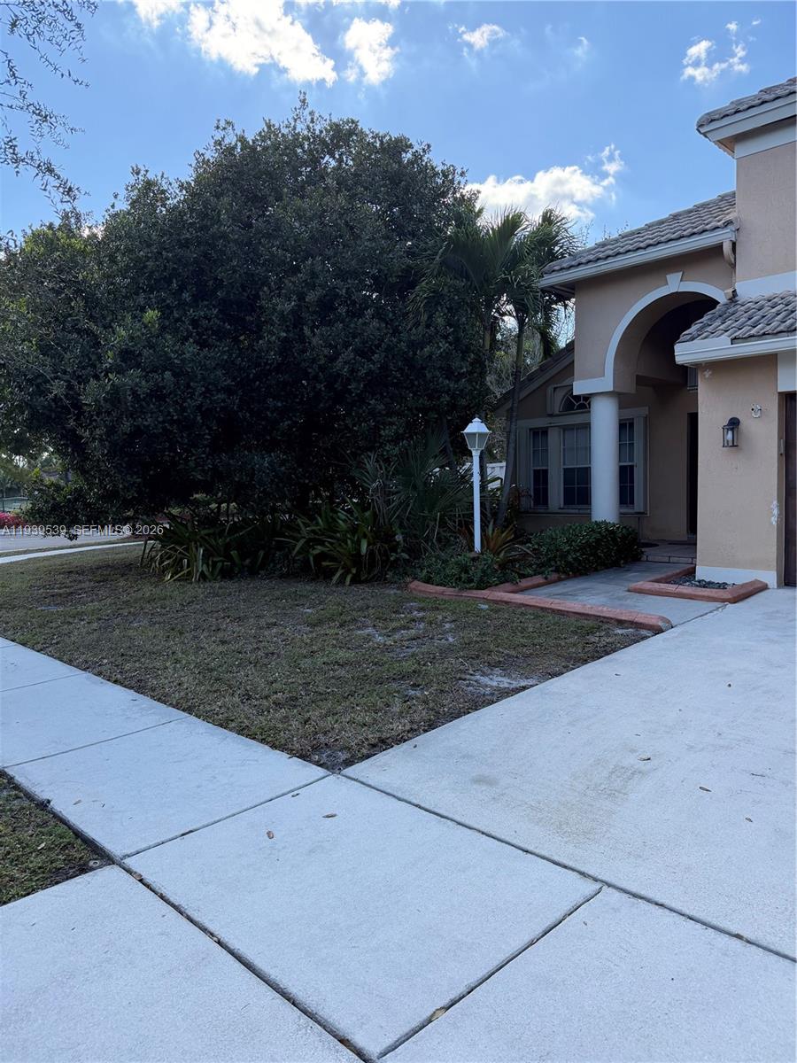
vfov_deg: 71.6
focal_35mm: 24
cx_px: 398
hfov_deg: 56.8
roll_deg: +1.1
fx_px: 737
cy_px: 532
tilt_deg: -2.4
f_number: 1.78
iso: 100
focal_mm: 6.76
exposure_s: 1/1553
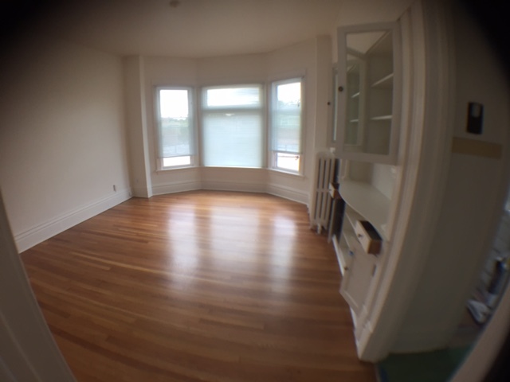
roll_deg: -0.8
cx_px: 255
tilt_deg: -14.9
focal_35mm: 29
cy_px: 191
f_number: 2.2
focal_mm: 4.15
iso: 40
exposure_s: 1/120
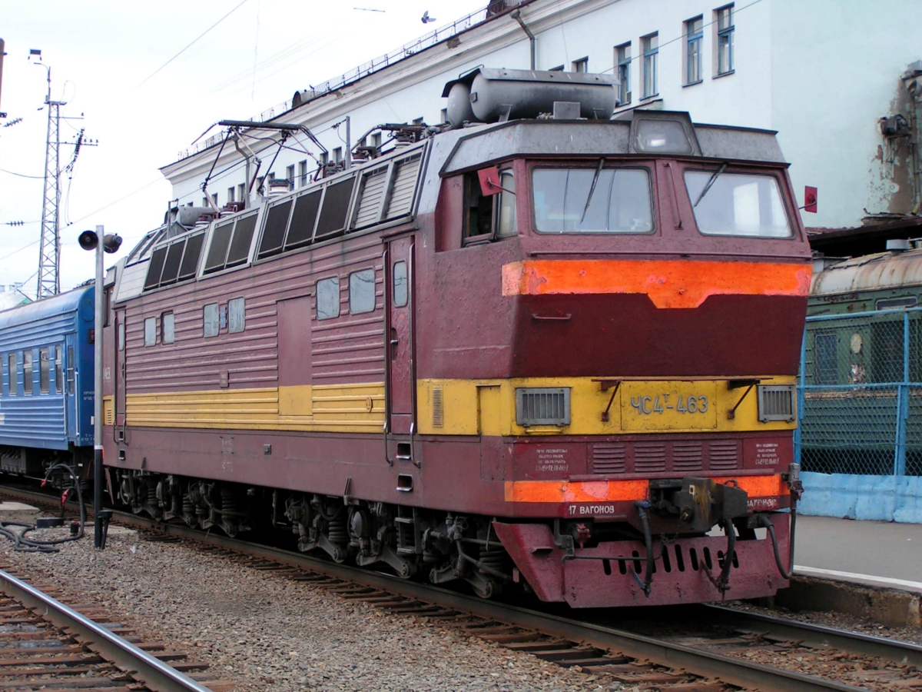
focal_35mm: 69
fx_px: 1838
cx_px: 461
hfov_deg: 28.2
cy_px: 346
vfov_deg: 21.3
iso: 50
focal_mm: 11.5
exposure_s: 1/320
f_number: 3.2
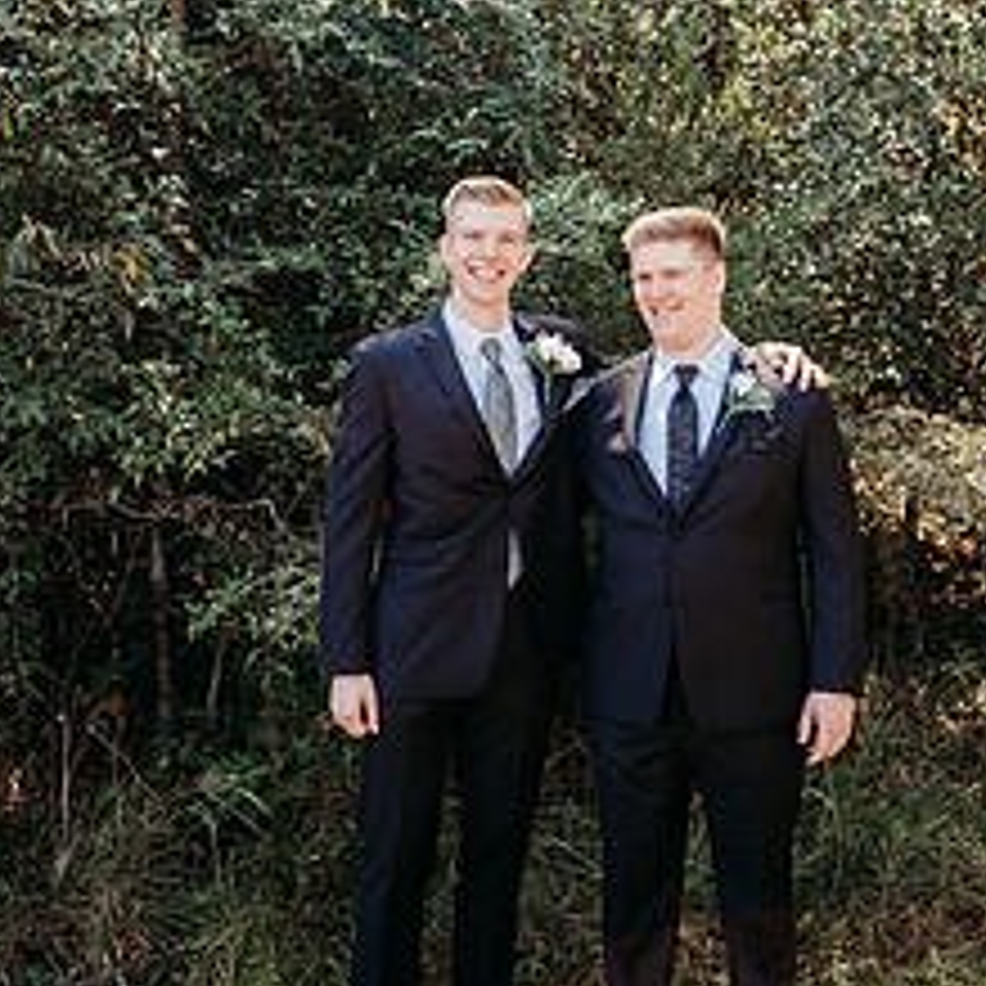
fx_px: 1353
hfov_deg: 39.9
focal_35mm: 42
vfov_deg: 40.0
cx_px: 572
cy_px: 432
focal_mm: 24
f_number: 2.8
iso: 125
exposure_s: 1/400
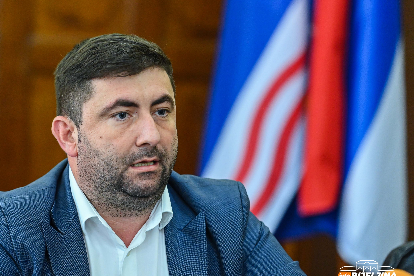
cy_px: 133
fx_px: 2035
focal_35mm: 177
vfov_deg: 7.8
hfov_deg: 11.6
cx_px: 167
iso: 5000
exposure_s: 1/320
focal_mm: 145
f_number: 2.8
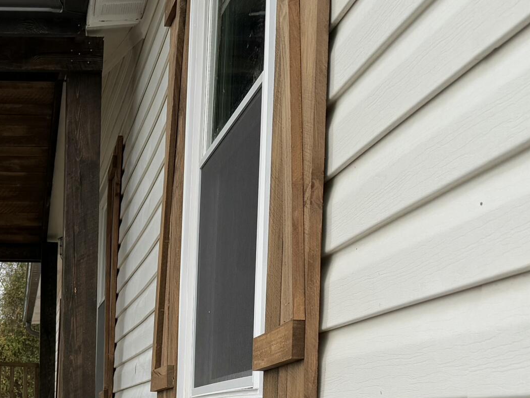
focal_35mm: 69
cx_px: -37
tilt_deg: +2.0
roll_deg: -2.1
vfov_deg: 20.7
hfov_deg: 26.2
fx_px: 1057
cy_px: 390
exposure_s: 1/423
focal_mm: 6.76
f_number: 1.78
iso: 80
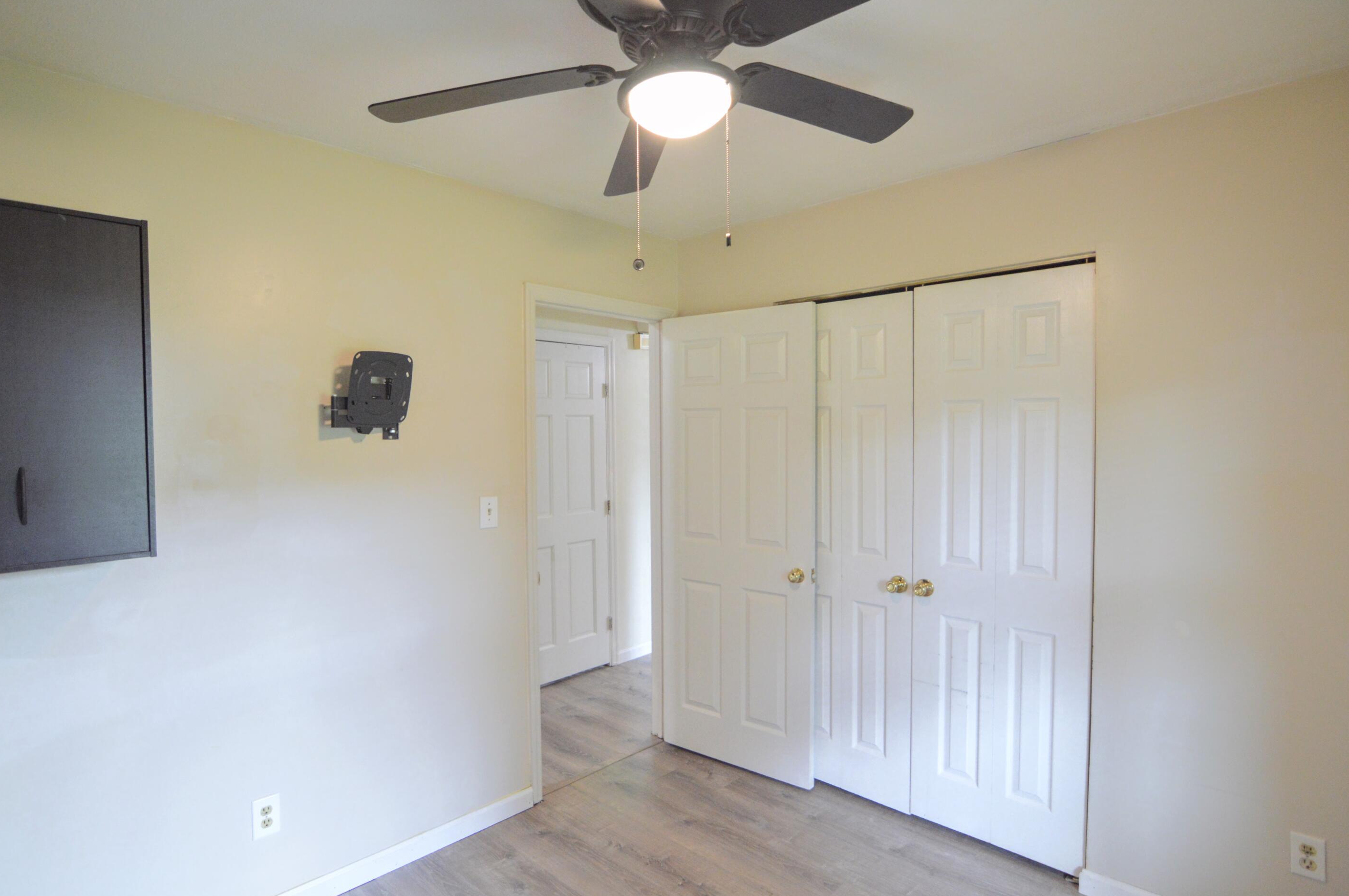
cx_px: 653
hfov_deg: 91.5
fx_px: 656
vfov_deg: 68.7
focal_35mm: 18
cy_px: 458
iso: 1250
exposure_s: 1/60
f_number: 2.8
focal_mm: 11
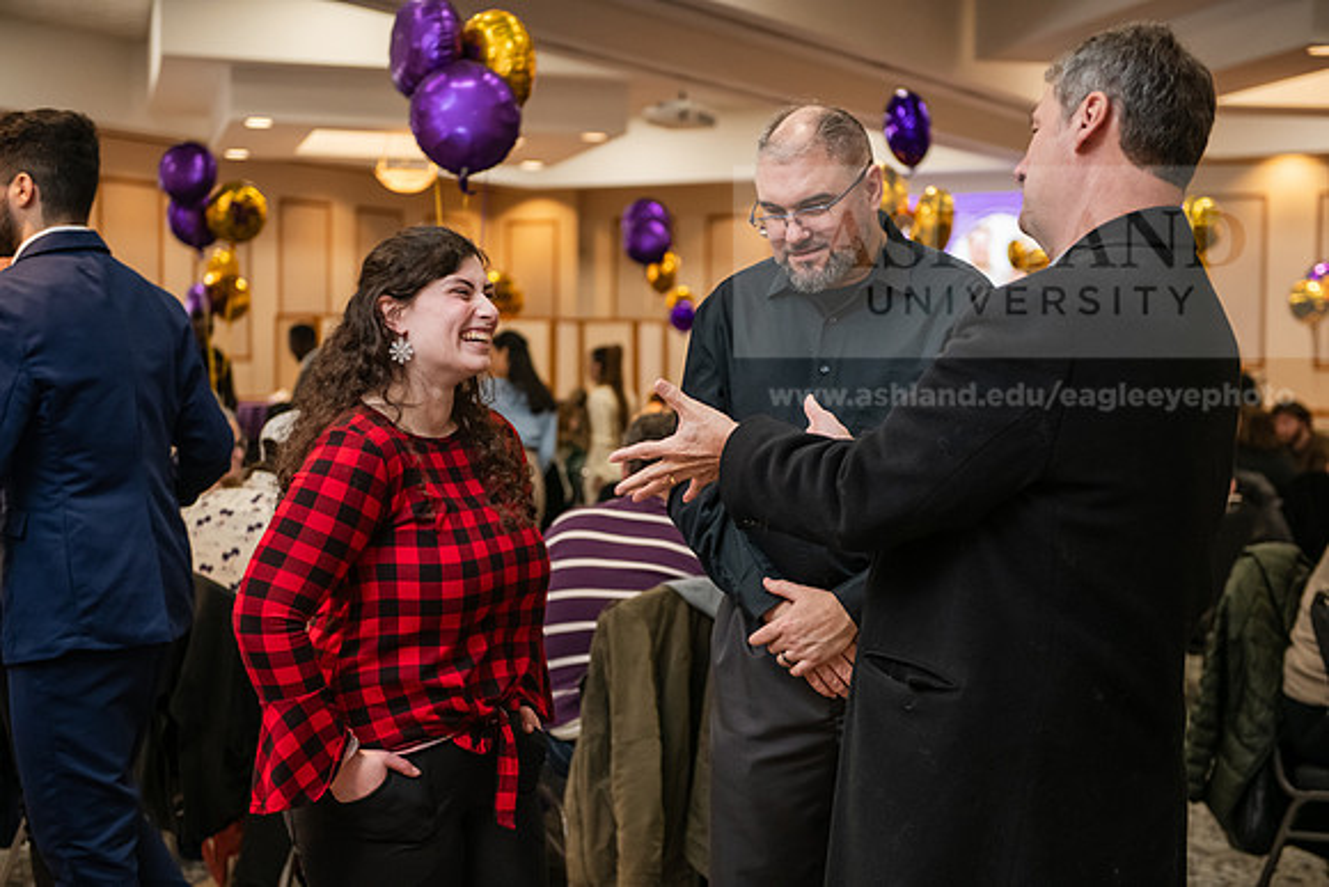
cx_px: 664
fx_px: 2142
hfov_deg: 34.5
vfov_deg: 23.4
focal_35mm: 58
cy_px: 444
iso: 2000
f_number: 3.2
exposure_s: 1/160
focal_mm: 58
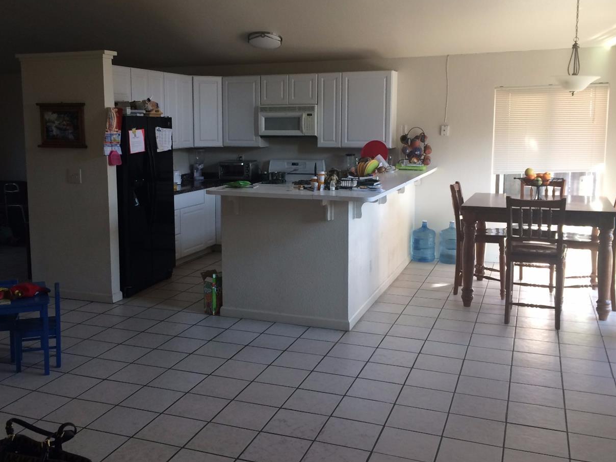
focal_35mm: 36
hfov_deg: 51.2
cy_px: 200
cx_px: 268
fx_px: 640
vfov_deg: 39.6
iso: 40
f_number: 2.2
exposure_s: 1/40
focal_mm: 4.15
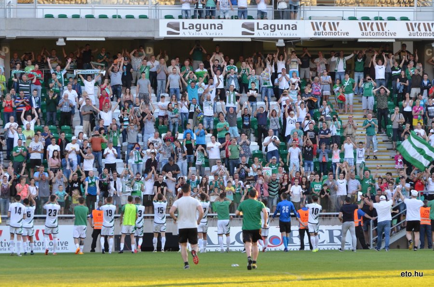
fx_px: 2256
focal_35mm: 188
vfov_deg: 7.3
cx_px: 217
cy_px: 144
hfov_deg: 11.0
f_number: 6.3
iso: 800
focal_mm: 125
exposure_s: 1/160
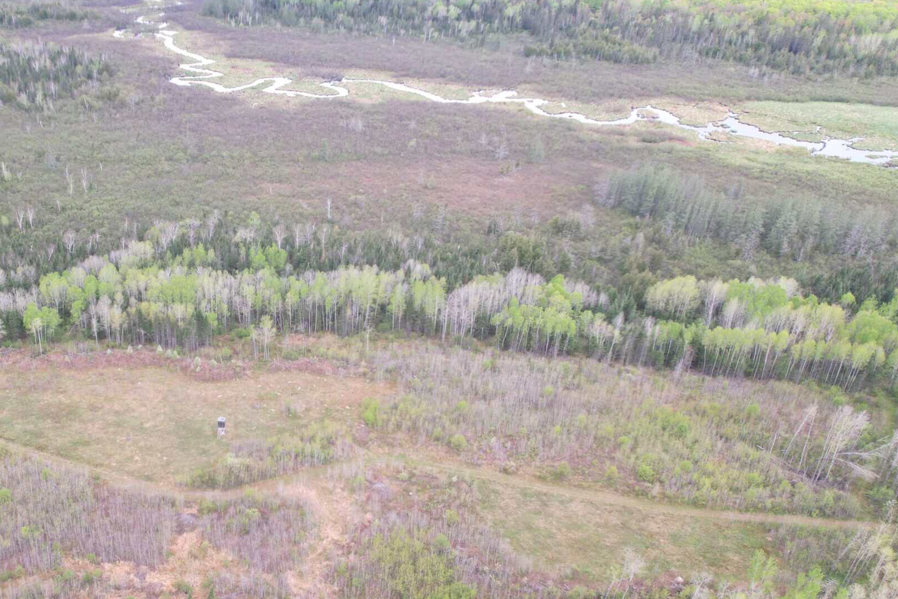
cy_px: 349
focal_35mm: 35
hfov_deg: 52.8
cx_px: 266
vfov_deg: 37.8
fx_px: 873
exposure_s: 1/15
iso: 280
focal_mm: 8.38
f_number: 2.8
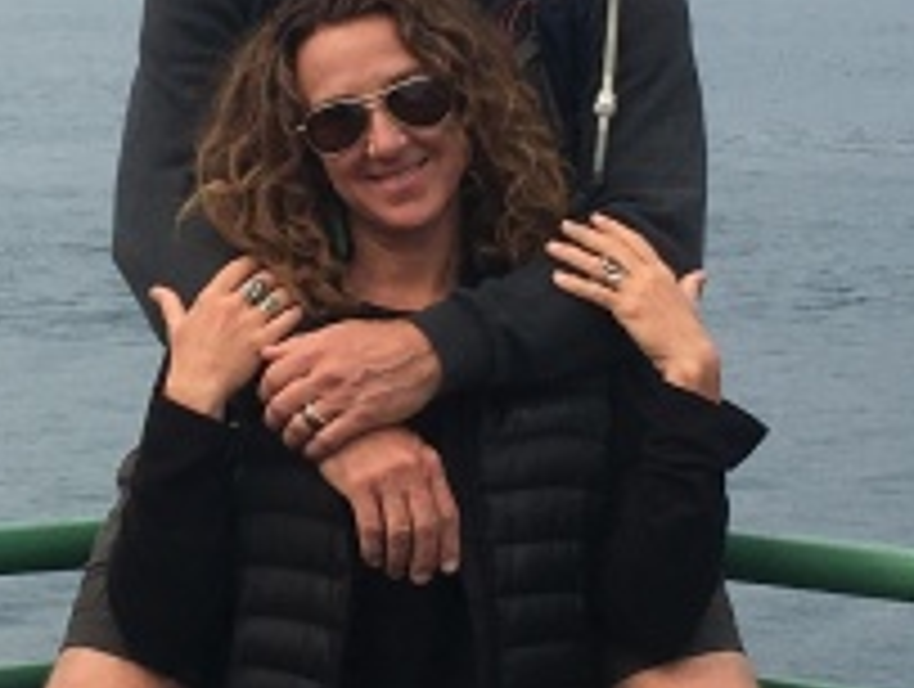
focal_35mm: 146
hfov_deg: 13.3
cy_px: 301
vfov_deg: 10.2
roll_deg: +1.5
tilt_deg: -6.0
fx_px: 3862
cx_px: 36
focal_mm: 4.15
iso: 25
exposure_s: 1/1479
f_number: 2.2
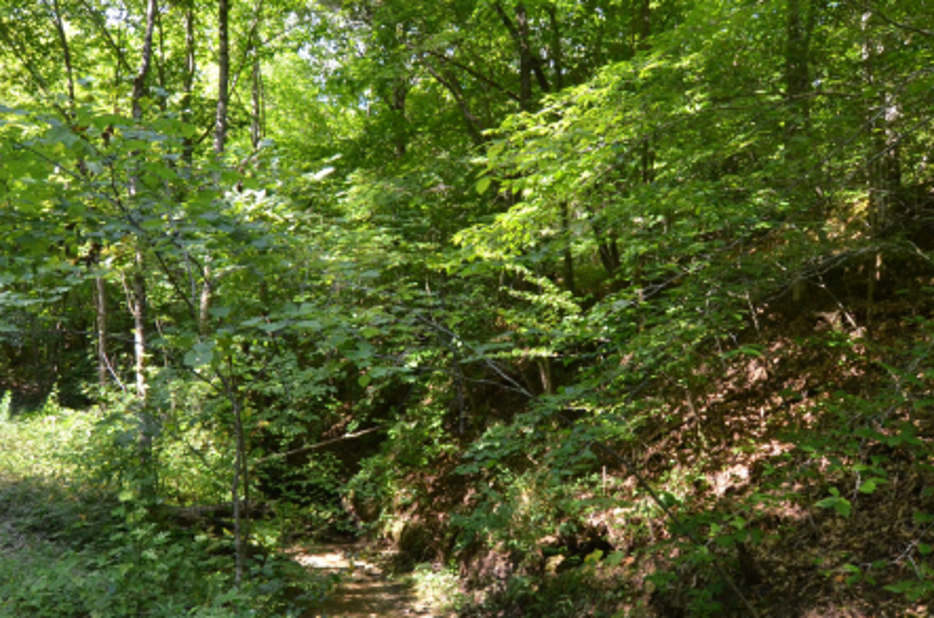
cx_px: 440
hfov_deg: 63.0
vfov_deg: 44.1
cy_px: 340
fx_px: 762
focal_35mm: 29
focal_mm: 11.5
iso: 1600
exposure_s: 1/200
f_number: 8
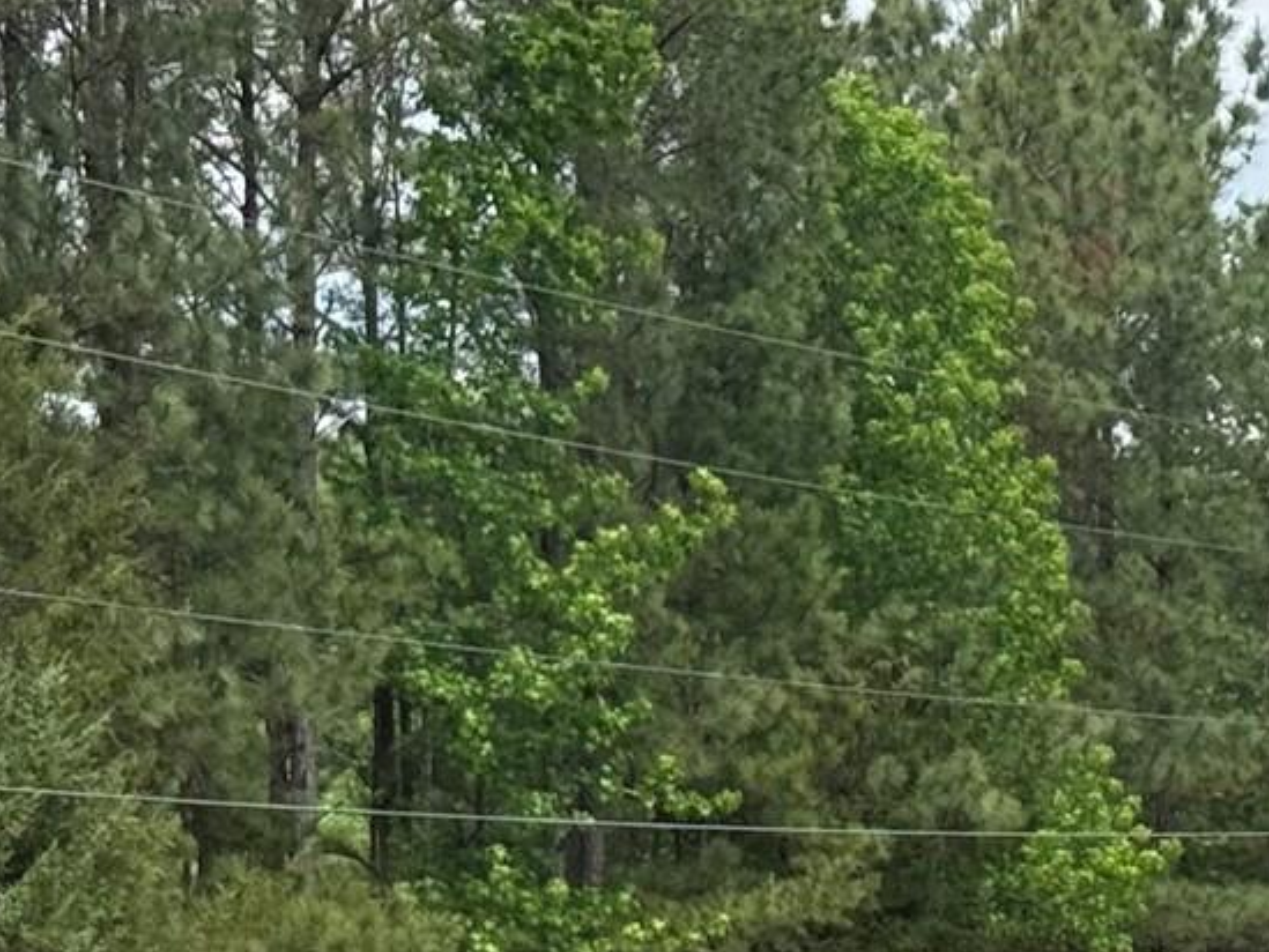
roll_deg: -0.1
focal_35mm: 179
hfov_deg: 11.0
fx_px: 6563
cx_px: 1244
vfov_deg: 8.2
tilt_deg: -2.2
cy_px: 1070
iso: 100
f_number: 1.78
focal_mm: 6.76
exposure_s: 1/2577
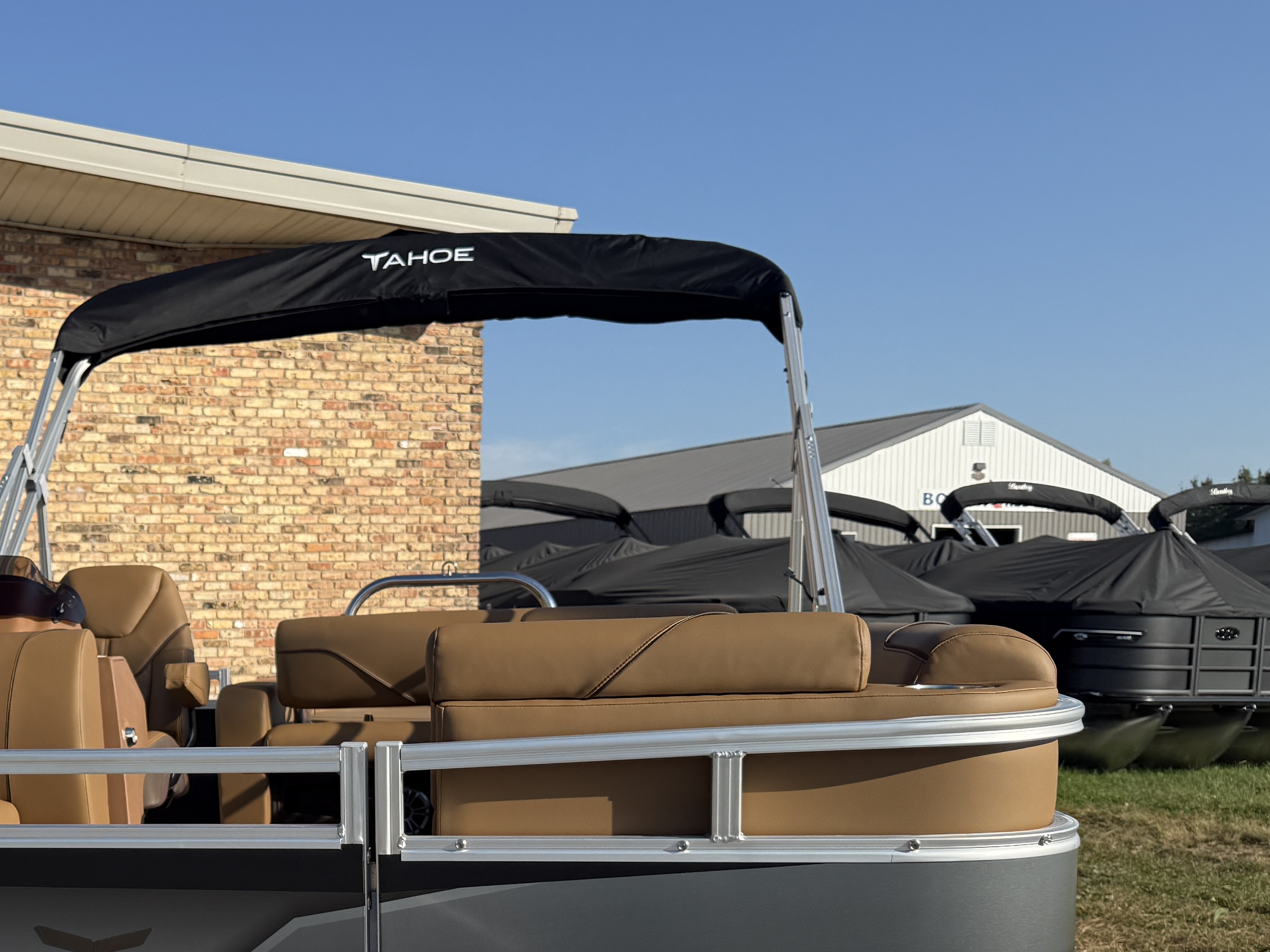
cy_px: 834
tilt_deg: -4.5
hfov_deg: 36.1
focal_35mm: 49
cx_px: 84
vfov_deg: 28.6
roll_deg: +1.5
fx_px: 1798
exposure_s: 1/4405
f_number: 1.78
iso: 80
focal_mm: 6.76
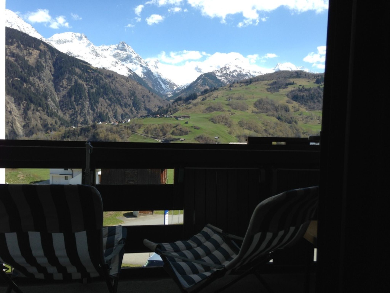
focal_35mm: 33
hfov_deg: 55.4
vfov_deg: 42.9
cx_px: 195
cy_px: 146
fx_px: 372
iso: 50
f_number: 2.4
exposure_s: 1/1130
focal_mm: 4.12
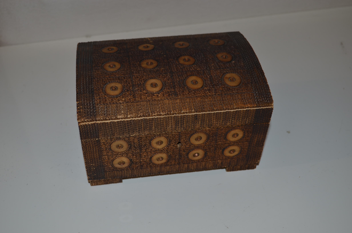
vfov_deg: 29.7
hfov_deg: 43.7
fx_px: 439
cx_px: 176
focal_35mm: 45
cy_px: 116
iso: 100
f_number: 4.5
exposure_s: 1/30
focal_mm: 30
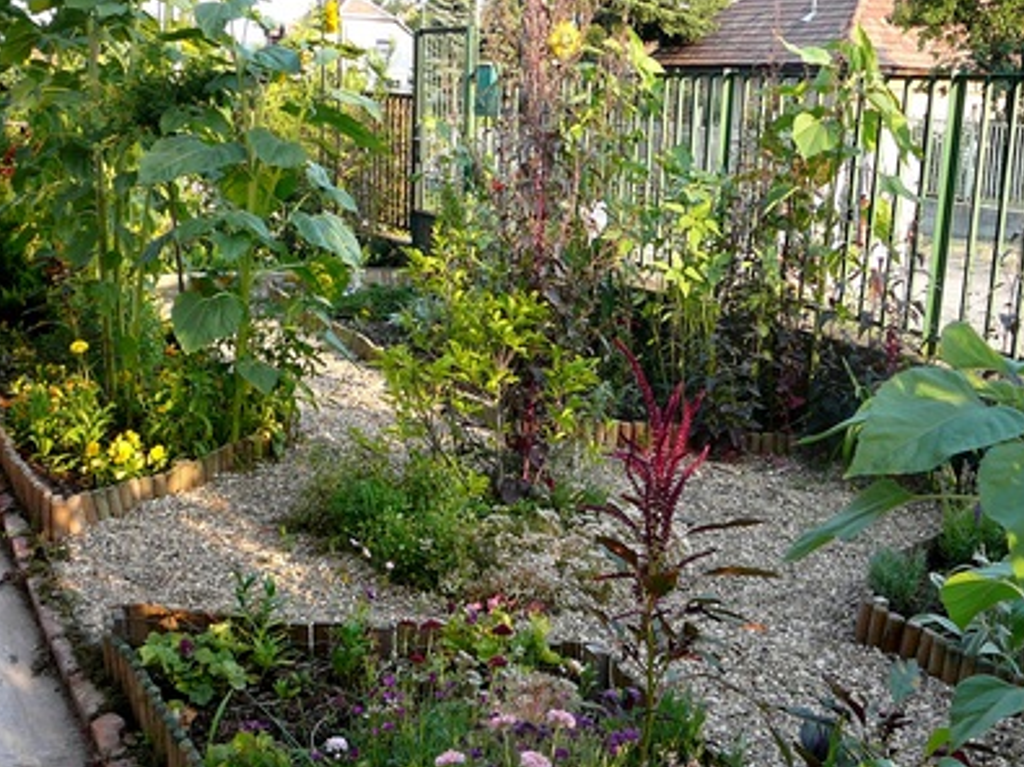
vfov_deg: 36.8
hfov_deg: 47.8
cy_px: 409
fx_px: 1153
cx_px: 550
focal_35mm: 39
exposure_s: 1/125
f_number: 2.8
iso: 80
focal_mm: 5.2
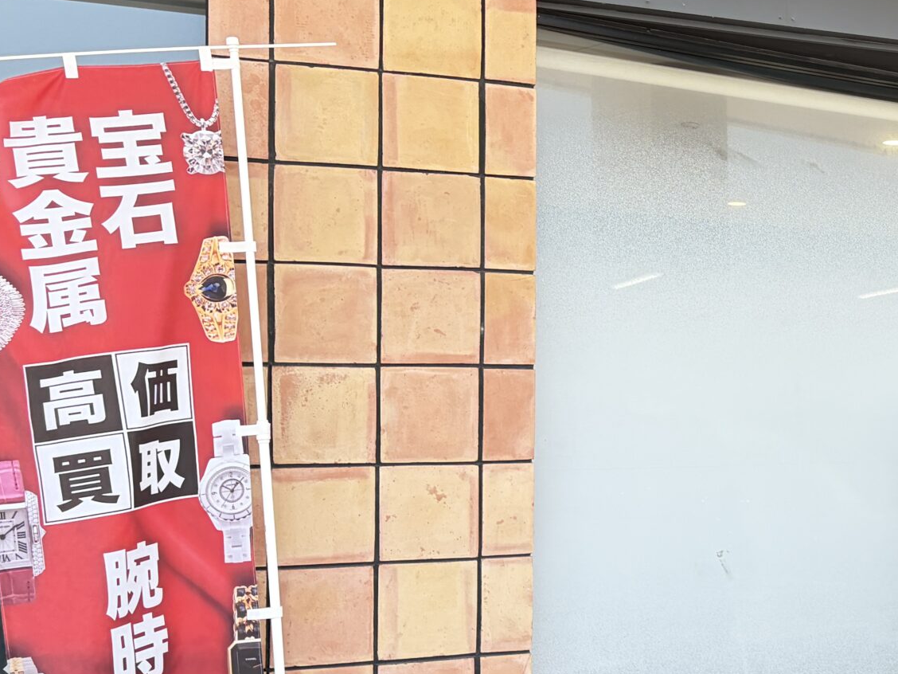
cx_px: 924
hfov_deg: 30.1
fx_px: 1531
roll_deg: +0.0
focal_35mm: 59
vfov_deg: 24.8
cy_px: 370
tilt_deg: +1.6
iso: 50
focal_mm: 5.96
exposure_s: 1/186
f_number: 1.6
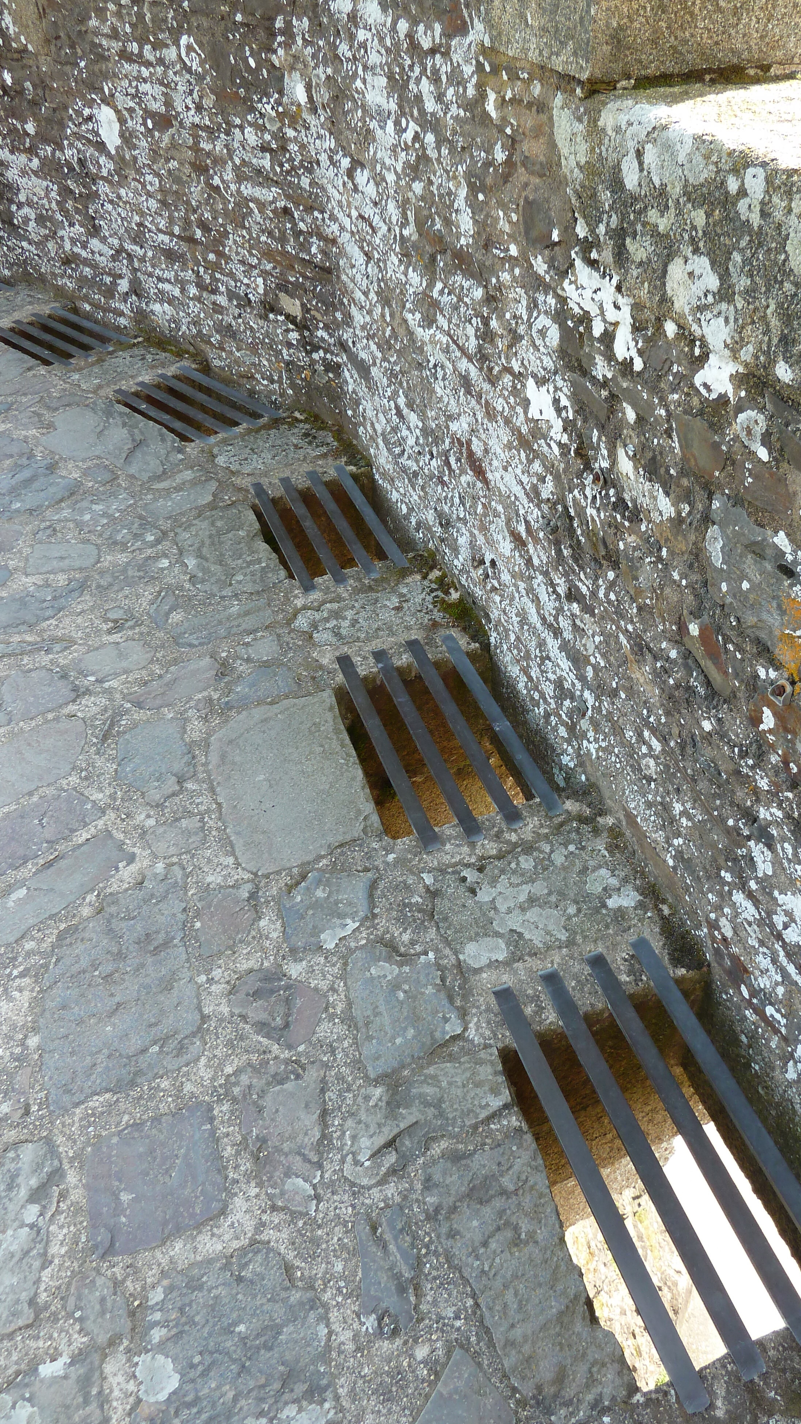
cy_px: 697
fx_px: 1057
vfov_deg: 67.9
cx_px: 537
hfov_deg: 41.0
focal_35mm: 28
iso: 80
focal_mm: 4.1
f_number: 3.3
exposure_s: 1/80
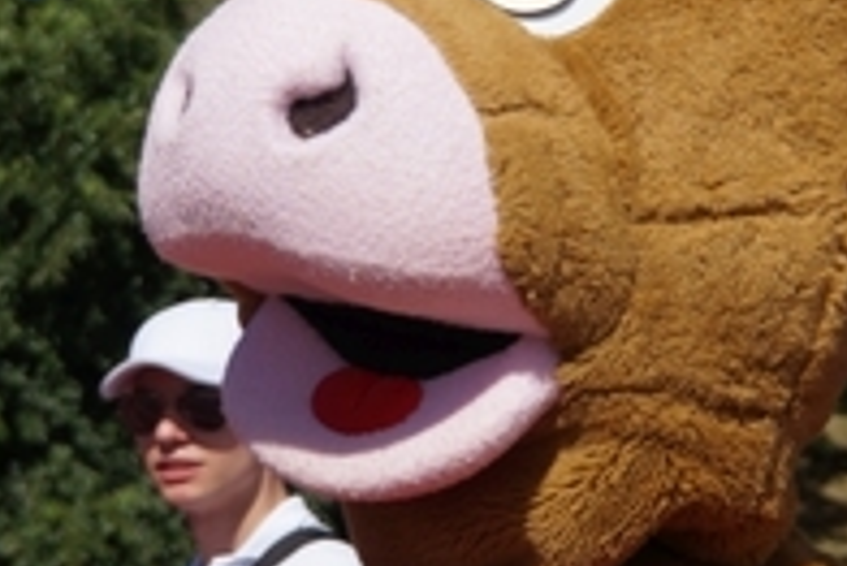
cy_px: 266
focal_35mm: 144
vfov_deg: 9.5
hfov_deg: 14.2
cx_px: 471
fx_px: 3399
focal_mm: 35
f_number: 4.5
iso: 125
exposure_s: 1/2000
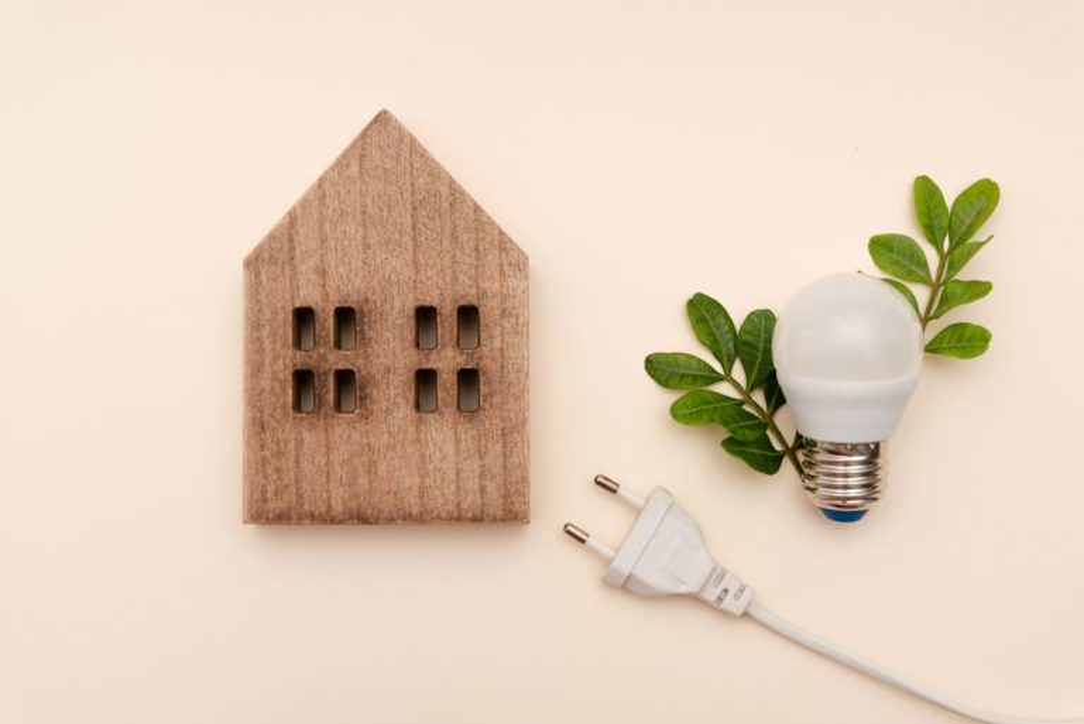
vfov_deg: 21.9
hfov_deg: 32.4
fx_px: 1868
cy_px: 362
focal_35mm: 62
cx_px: 542
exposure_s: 1/200
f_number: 4.5
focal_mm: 62
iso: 400
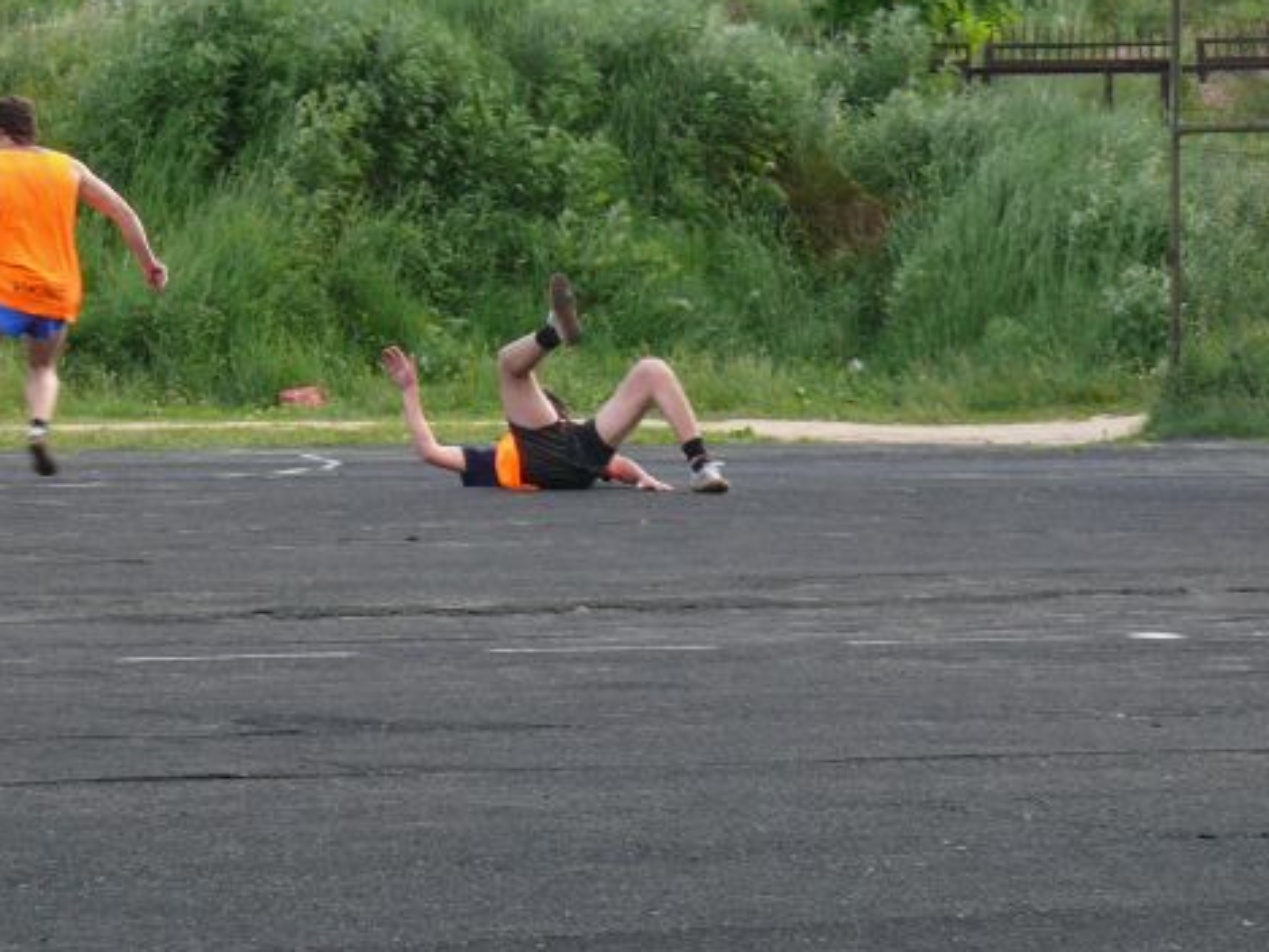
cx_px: 620
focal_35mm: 247
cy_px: 406
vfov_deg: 6.0
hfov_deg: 8.0
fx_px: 9057
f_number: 4
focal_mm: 24.6
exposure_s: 1/160
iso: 100
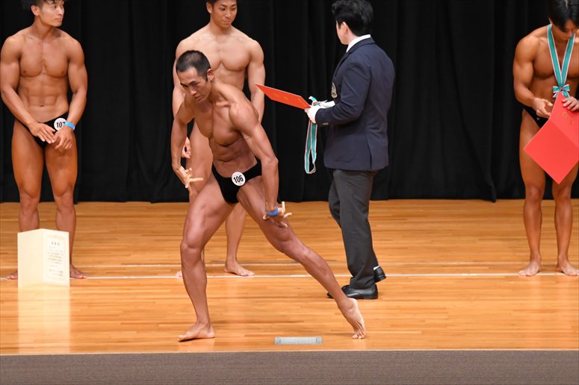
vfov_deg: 5.4
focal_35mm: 255
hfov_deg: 8.1
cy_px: 192
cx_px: 290
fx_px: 4099
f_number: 5.6
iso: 4000
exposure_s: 1/400
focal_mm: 170
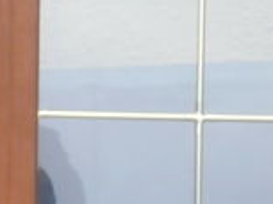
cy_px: 136
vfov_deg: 4.8
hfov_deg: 6.4
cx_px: 75
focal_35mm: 308
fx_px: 2423
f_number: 4.2
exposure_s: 1/80
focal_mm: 8.29
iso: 100
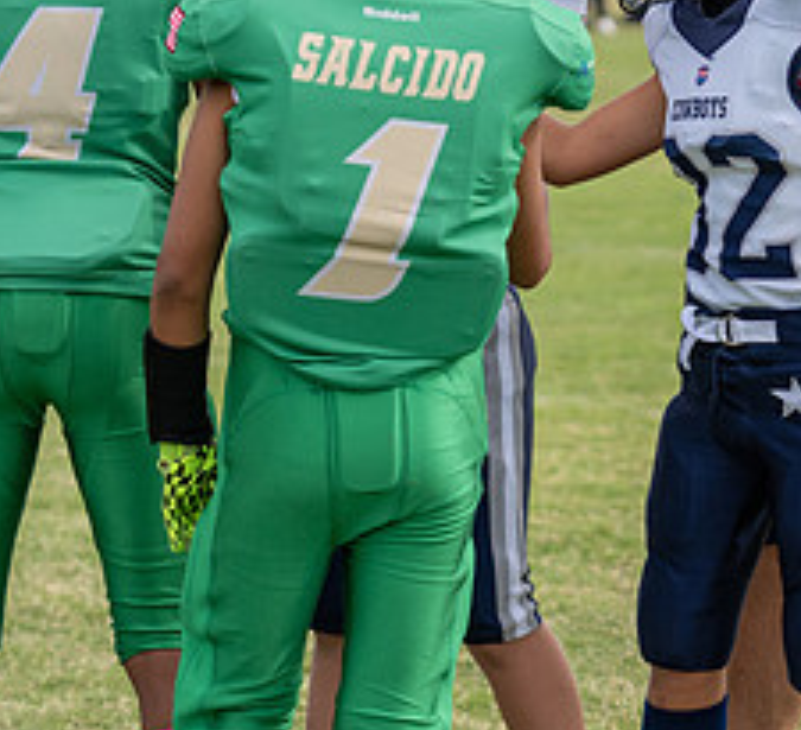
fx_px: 4908
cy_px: 256
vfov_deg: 8.5
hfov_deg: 9.3
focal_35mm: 196
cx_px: 706
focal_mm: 72
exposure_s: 1/1250
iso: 250
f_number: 3.5
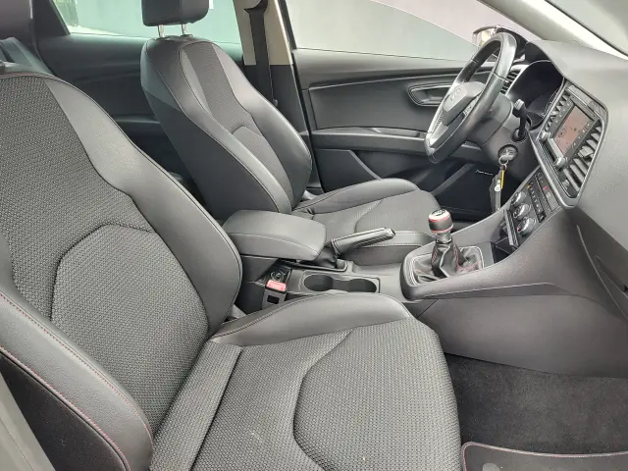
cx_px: 314
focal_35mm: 23
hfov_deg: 73.9
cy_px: 236
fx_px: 417
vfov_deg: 58.9
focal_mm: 5.56
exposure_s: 1/50
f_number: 1.8
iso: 108
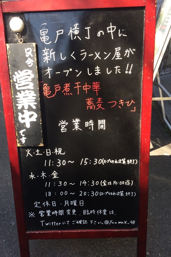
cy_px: 131
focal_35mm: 31
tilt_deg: -28.5
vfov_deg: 60.3
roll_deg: +0.1
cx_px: 83
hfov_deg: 42.3
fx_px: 221
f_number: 2.2
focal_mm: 4.15
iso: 32
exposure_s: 1/265
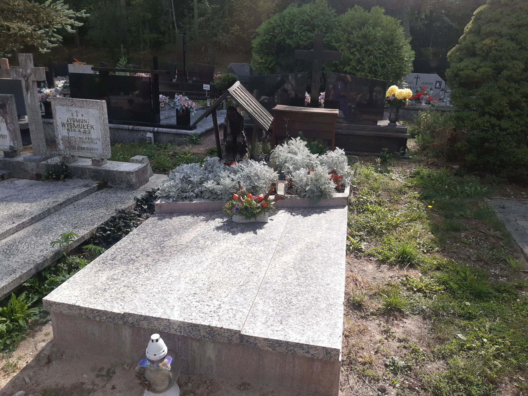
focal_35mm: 26
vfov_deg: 53.1
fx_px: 397
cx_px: 264
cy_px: 198
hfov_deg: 67.3
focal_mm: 3.92
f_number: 1.7
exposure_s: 1/1280
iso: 40
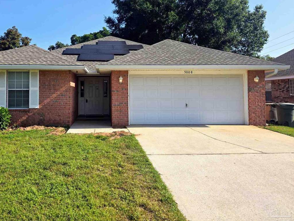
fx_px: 246
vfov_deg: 47.8
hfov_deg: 60.8
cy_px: 84
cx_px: 110
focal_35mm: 29
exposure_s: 1/5608
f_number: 1.7
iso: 80
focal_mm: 6.3
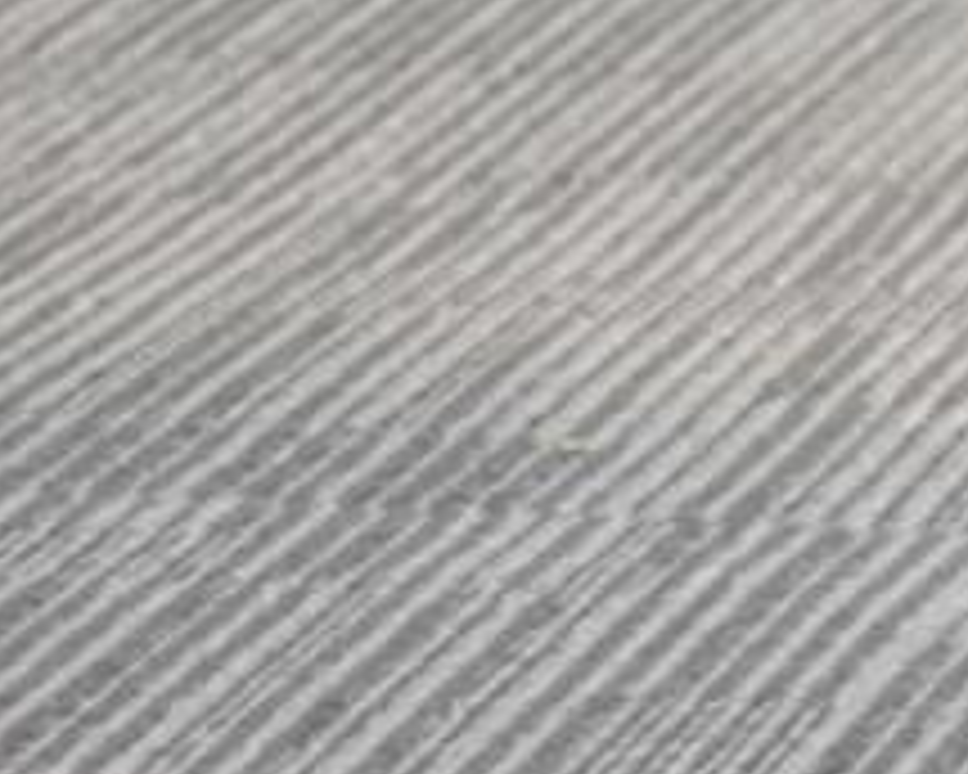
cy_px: -479
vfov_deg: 3.3
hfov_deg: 4.1
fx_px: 13408
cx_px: 2395
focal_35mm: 468
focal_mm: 66
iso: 400
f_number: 5
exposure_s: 1/20
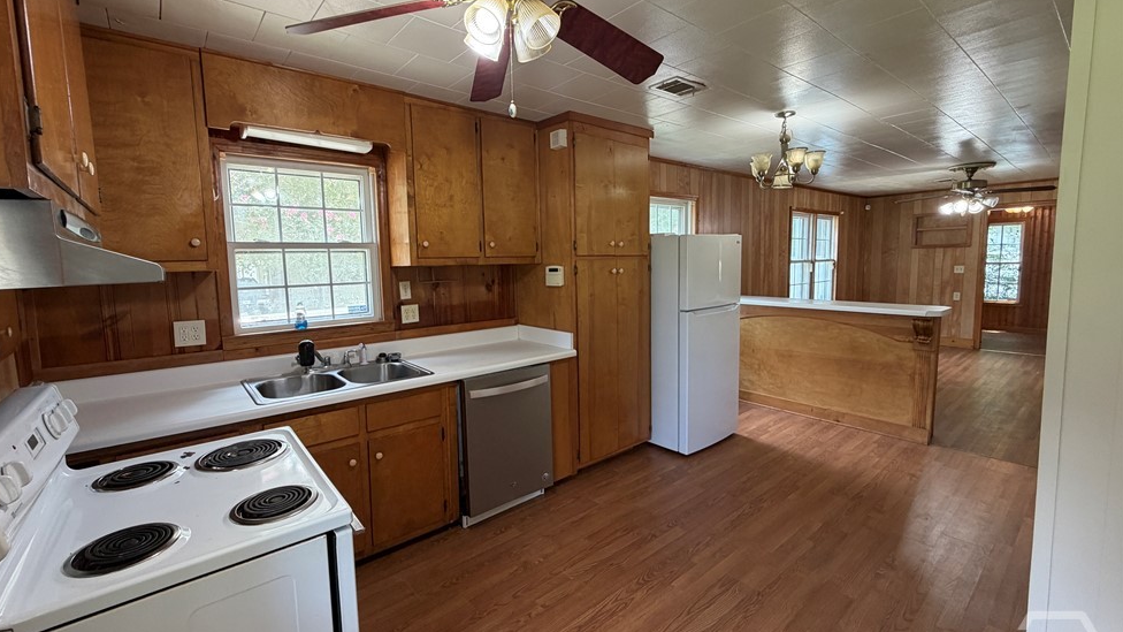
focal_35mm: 16
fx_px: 476
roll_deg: +1.6
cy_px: 305
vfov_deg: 67.1
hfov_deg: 99.3
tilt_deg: -5.7
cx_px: 540
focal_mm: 2.22
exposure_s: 1/60
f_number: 2.2
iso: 200
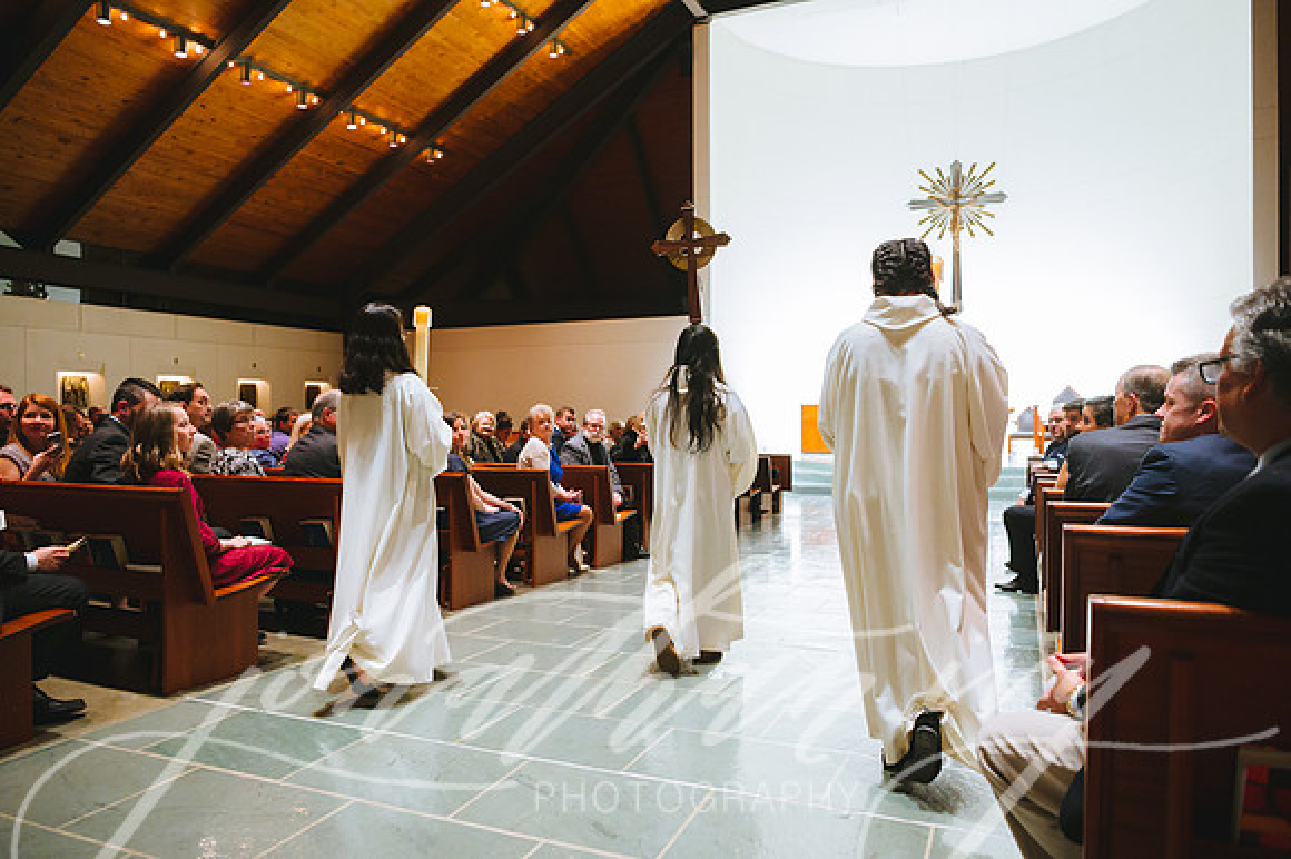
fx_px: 860
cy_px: 430
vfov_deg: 53.1
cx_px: 646
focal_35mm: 24
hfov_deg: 73.8
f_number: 2.8
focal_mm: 24
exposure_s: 1/160
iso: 5000
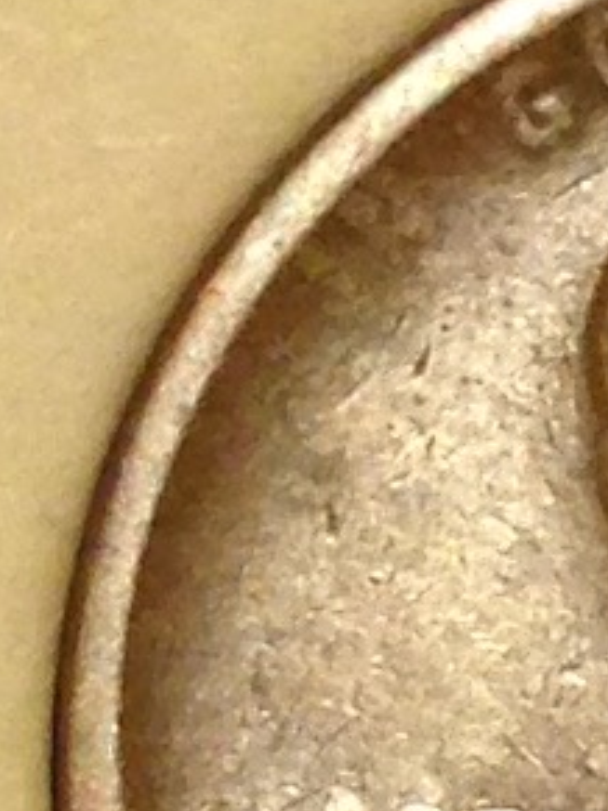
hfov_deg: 12.1
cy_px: 1152
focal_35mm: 115
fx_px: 2695
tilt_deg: -56.5
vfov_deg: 15.9
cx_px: 987
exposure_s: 1/20
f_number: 2.4
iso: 160
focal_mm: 4.12
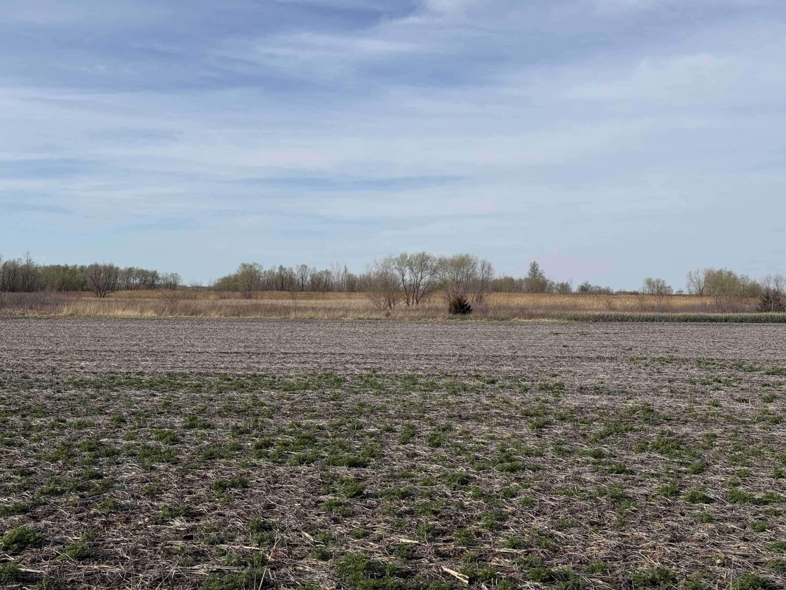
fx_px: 1090
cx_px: 393
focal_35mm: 48
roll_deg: -0.2
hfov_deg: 39.7
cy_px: 295
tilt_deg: +0.0
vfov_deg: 30.3
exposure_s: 1/7143
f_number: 1.78
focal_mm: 6.76
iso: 80
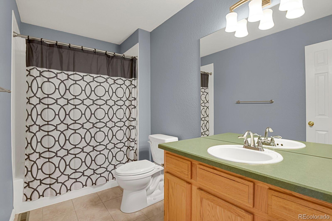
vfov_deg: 70.4
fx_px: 157
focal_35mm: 17
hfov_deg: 93.3
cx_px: 166
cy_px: 110
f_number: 8
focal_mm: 17
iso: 12800
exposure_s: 1/13
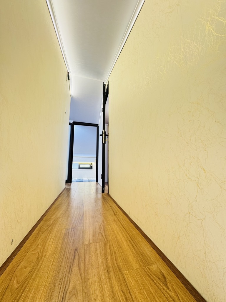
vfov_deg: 102.1
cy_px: 151
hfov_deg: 85.7
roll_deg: +0.5
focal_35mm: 14
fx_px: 122
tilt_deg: +8.7
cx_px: 113
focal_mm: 2.22
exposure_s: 1/50
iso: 160
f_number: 2.2
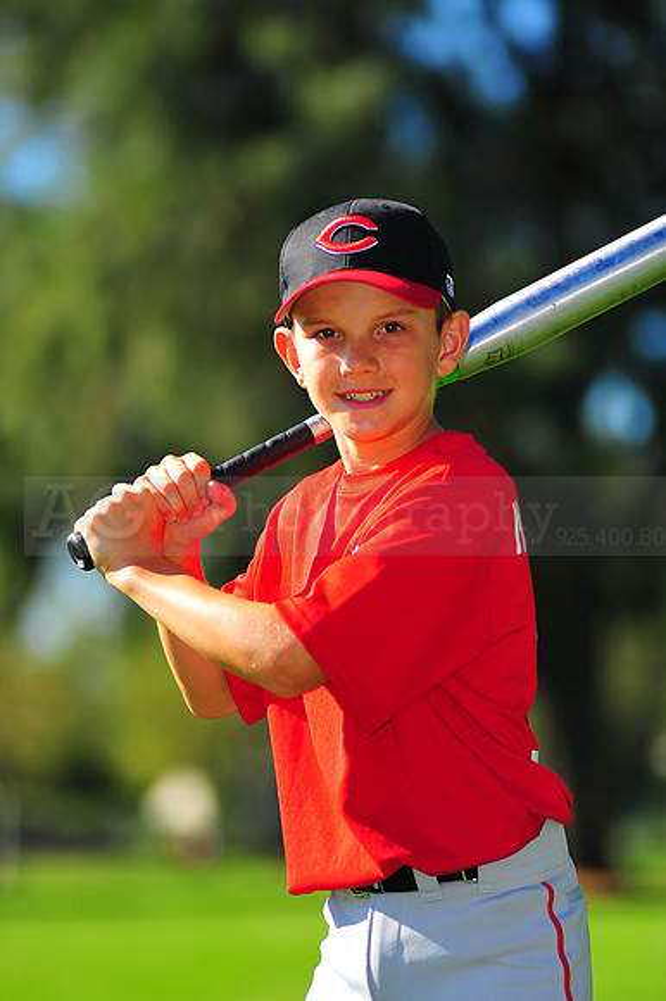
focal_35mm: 180
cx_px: 333
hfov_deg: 7.6
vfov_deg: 11.4
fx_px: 5001
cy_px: 500
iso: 200
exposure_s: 1/1250
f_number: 3.5
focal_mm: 180
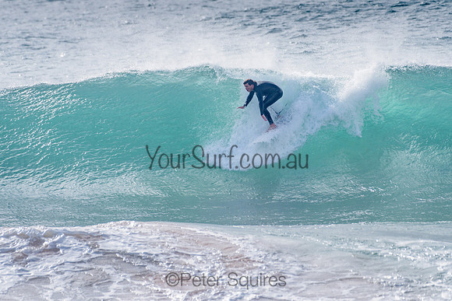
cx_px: 225
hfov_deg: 3.4
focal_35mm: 612
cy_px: 117
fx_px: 7688
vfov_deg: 2.2
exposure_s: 1/2000
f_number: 5.6
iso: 110
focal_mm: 500
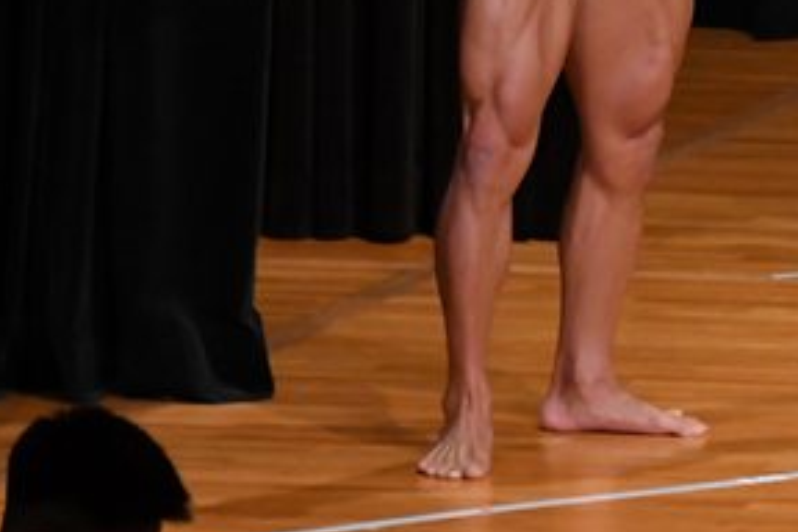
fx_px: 16092
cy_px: -144
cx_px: 902
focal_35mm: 726
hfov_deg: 2.8
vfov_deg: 1.9
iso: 4000
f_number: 5.6
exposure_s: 1/400
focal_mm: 180
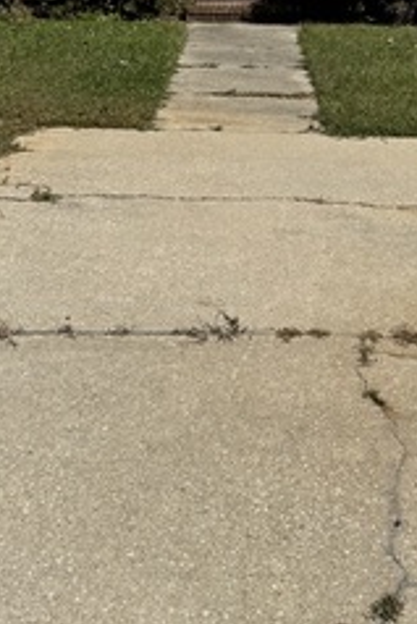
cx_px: 388
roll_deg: +0.3
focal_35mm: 70
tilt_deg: -3.9
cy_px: -49
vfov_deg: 26.7
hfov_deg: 19.1
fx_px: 1214
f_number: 1.78
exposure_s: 1/7937
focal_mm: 6.76
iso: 80
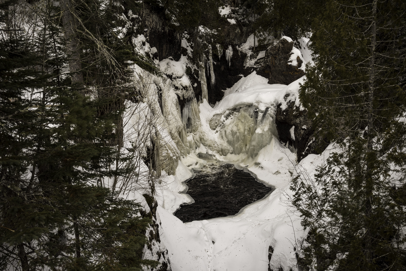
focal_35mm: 34
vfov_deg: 38.9
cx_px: 203
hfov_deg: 55.8
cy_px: 136
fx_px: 384
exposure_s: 1/125
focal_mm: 34
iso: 200
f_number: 11
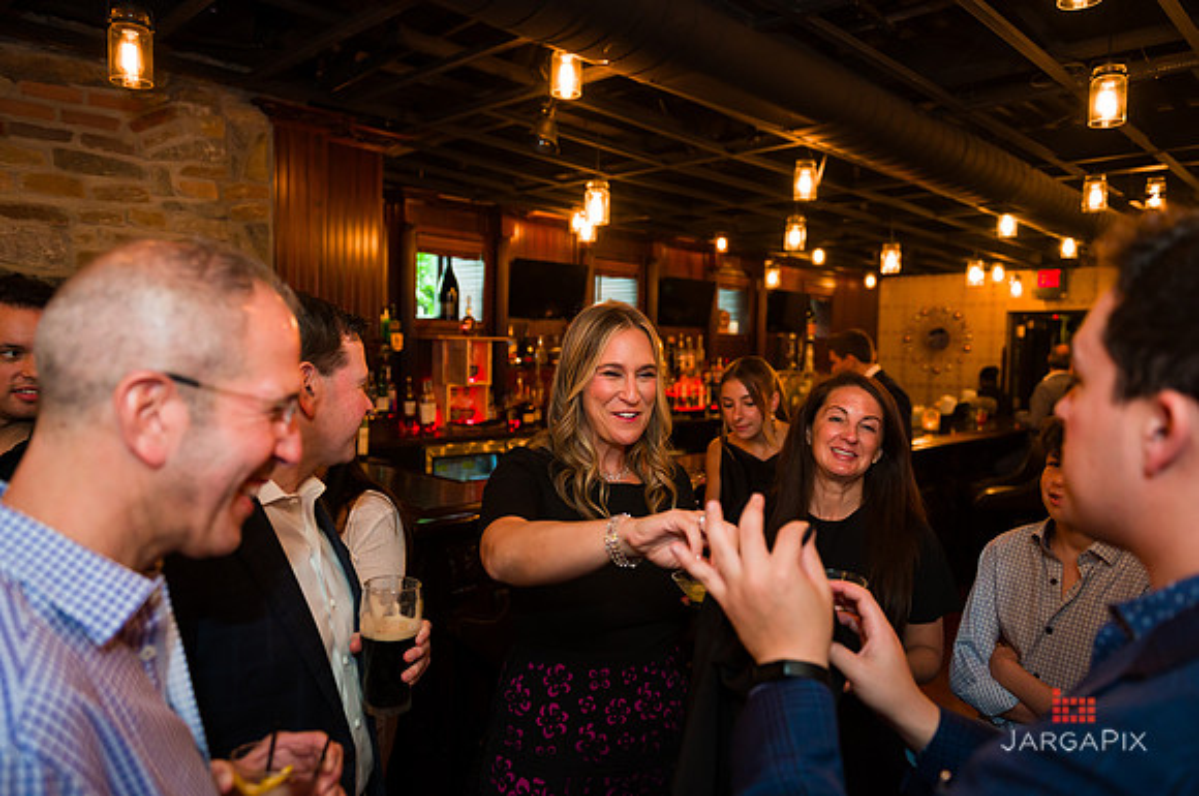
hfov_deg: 73.0
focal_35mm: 24
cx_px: 600
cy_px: 398
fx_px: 810
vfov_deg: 52.3
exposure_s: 1/200
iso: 1600
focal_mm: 24
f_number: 3.2
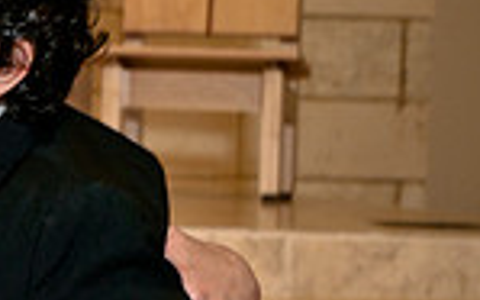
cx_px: -280
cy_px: 176
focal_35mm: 298
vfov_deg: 4.4
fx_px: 3897
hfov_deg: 6.9
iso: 200
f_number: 6.3
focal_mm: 50
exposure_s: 1/50
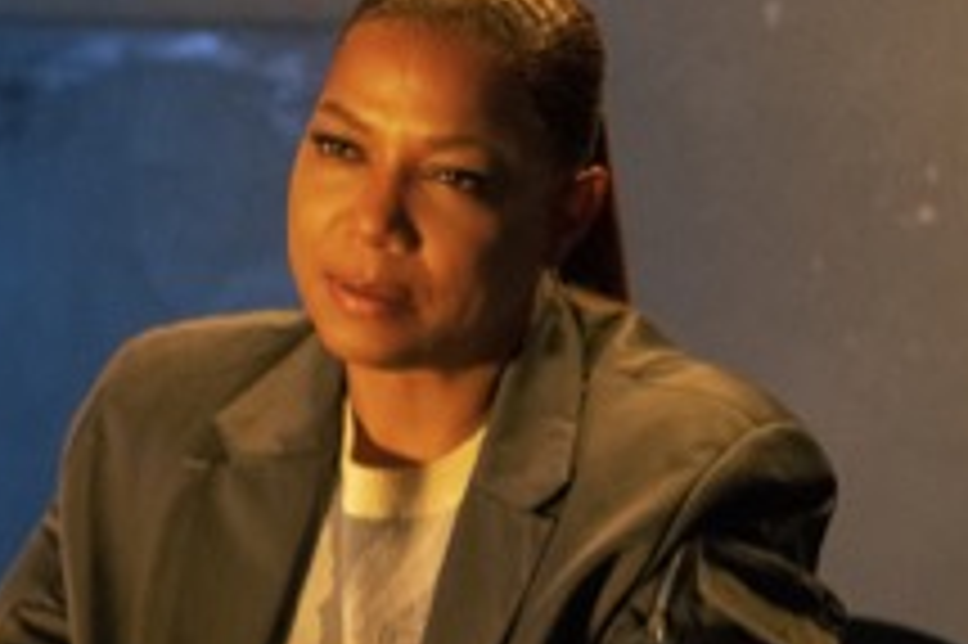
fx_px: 4379
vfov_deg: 8.4
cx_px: -27
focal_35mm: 163
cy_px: 655
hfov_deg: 12.4
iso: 10000
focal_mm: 70
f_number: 2.8
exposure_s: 1/200
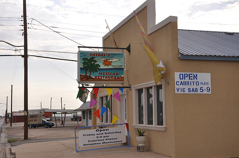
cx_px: 120
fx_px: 348
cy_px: 79
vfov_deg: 25.7
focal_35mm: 52
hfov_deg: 37.9
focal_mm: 35
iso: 200
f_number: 8
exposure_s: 1/200
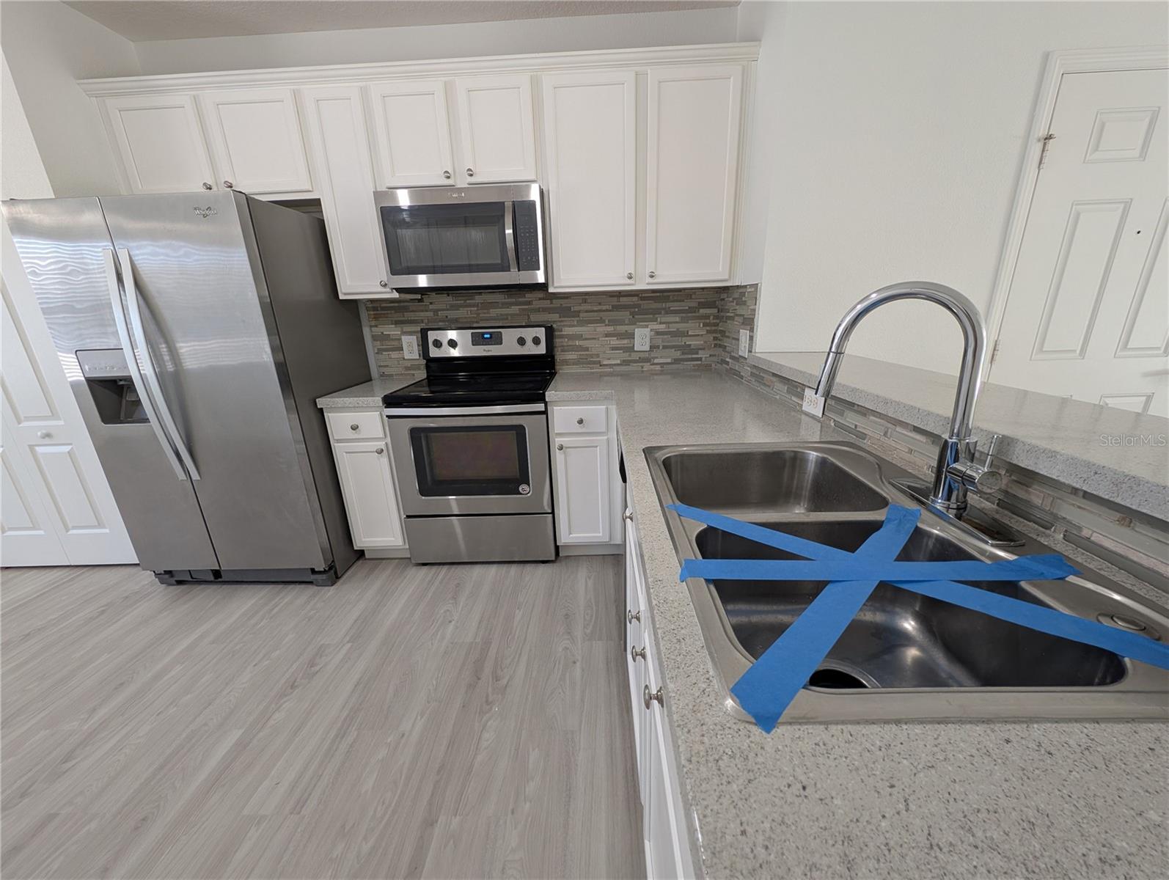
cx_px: 584
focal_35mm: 12
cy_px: 440
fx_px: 406
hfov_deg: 110.5
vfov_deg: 94.6
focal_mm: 2.23
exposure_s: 1/36.5
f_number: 1.95
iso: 94
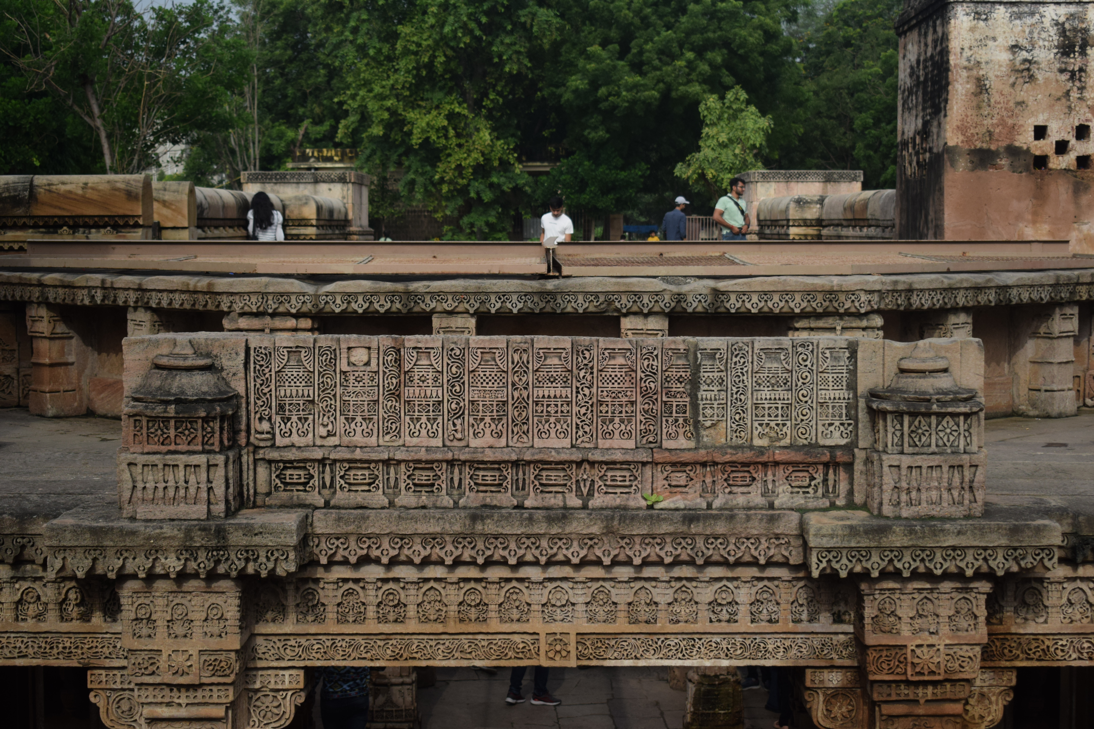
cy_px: 364
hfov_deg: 33.4
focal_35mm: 60
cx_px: 547
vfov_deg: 22.6
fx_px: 1823
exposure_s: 1/4000
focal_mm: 40
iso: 500
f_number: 5
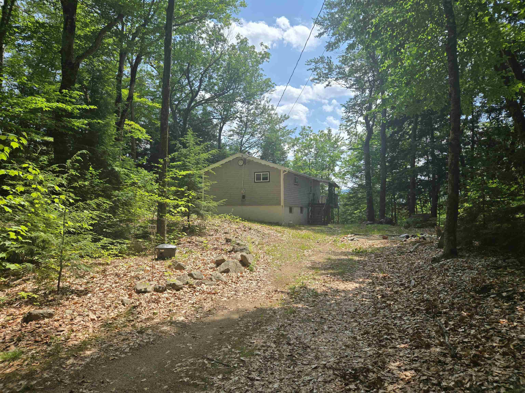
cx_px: 262
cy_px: 196
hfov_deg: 73.9
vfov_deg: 58.9
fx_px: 349
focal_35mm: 23
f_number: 1.8
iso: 40
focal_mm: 5.4
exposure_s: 1/2921
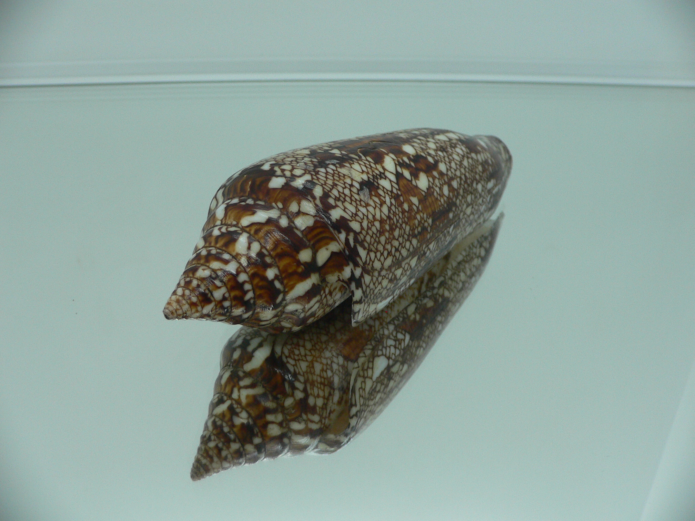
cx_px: 348
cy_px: 260
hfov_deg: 52.6
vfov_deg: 40.7
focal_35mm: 35
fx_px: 703
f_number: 2.8
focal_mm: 4.6
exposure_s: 1/60
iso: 100
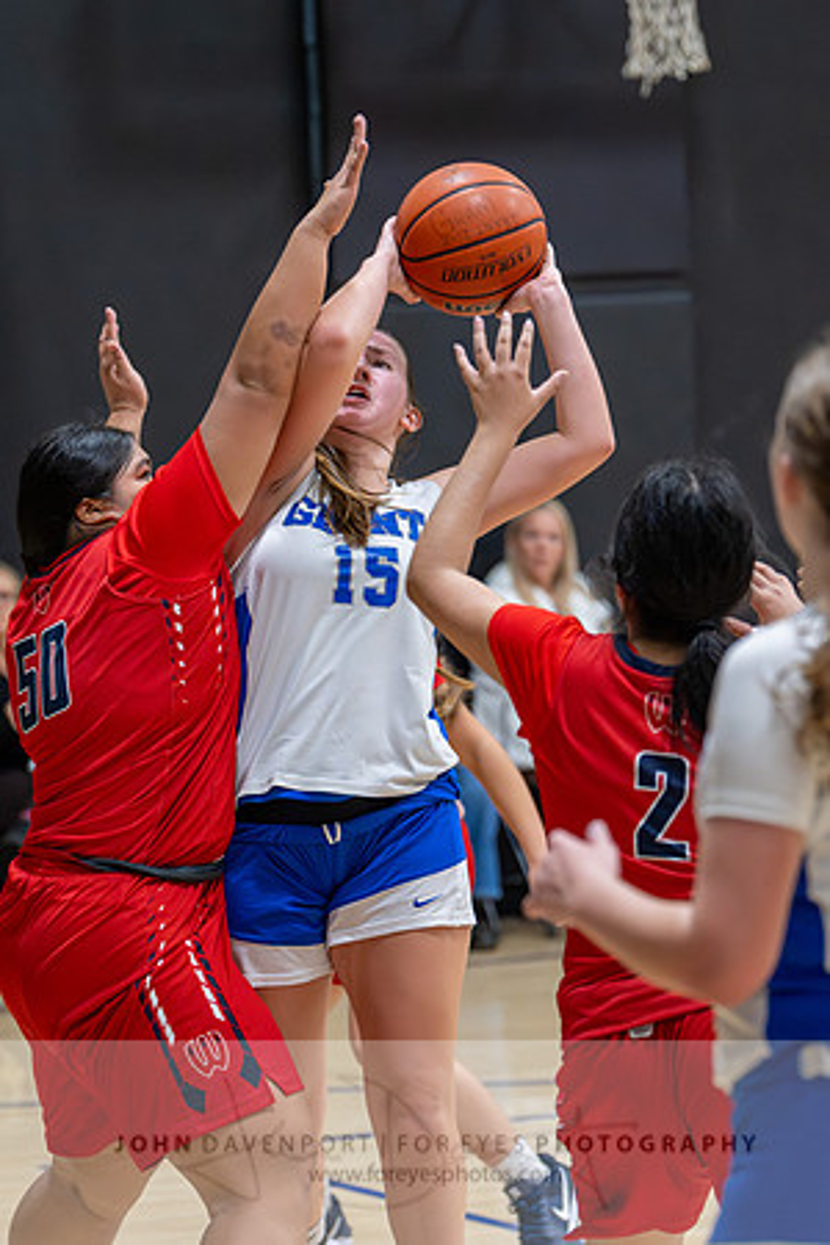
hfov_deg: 8.7
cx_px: 415
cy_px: 622
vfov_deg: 13.0
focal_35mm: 158
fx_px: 5446
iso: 10000
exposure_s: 1/1000
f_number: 3.2
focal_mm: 105
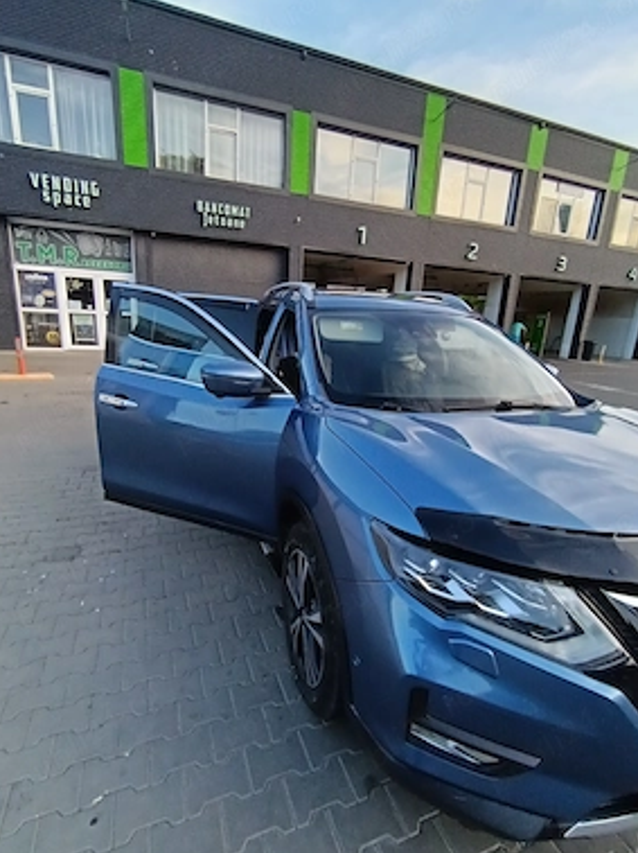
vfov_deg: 87.8
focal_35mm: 18
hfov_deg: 71.5
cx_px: 322
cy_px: 431
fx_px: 443
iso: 333
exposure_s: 1/100
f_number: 2.2
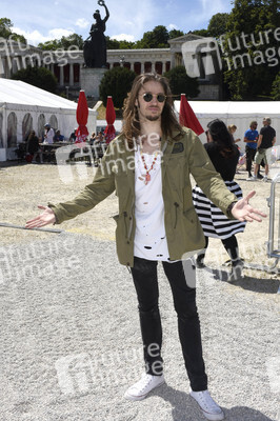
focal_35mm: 40
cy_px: 210
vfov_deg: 48.0
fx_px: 473
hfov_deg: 33.0
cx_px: 140
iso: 100
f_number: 14
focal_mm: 27
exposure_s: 1/160
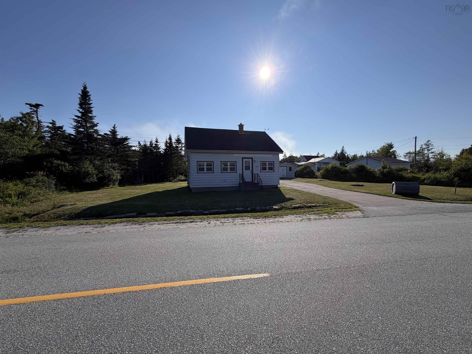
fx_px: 191
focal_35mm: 14
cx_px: 236
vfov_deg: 85.7
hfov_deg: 102.1
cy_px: 177
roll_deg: +0.7
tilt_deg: +2.1
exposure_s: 1/1613
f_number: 2.2
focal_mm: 2.22
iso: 20
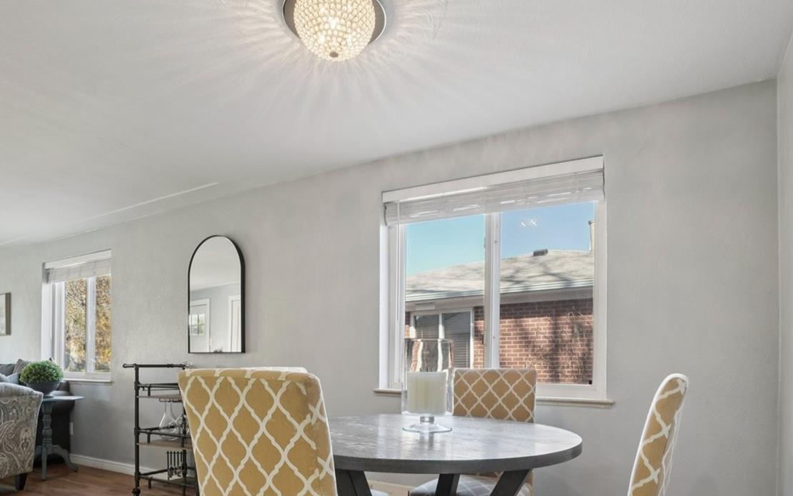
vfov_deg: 52.6
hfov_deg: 79.6
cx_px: 389
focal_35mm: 22
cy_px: 374
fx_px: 475
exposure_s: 1/20
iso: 400
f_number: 8
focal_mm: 10
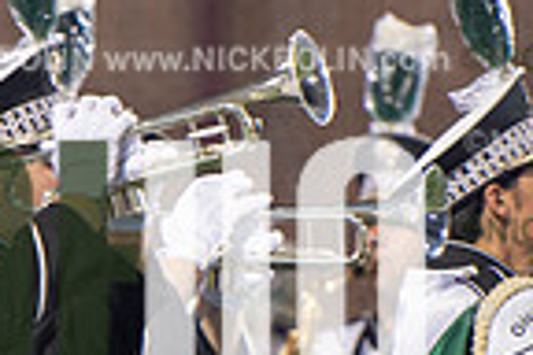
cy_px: 314
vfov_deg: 1.7
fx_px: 11888
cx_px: 163
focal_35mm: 803
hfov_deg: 2.6
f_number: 2.8
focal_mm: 200
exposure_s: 1/320
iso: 4000
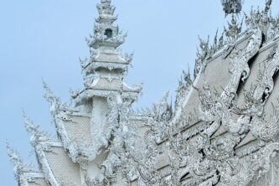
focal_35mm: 163
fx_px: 1263
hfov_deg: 12.4
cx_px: 282
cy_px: 228
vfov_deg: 8.3
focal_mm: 35
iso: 160
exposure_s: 1/480
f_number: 4
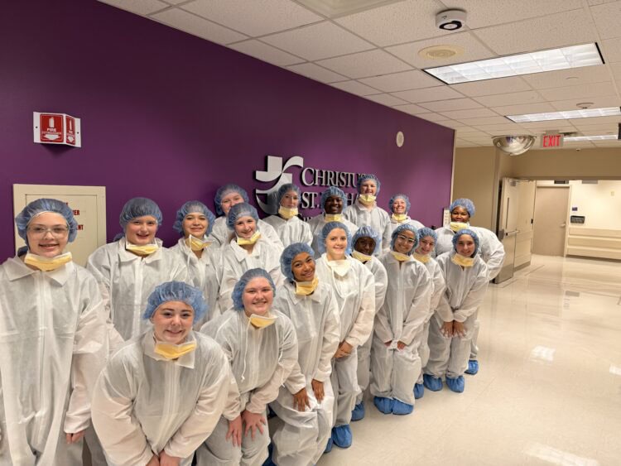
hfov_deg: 71.6
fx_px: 431
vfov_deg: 56.8
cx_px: 310
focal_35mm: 24
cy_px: 233
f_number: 1.8
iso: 160
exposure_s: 1/60
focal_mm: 6.8
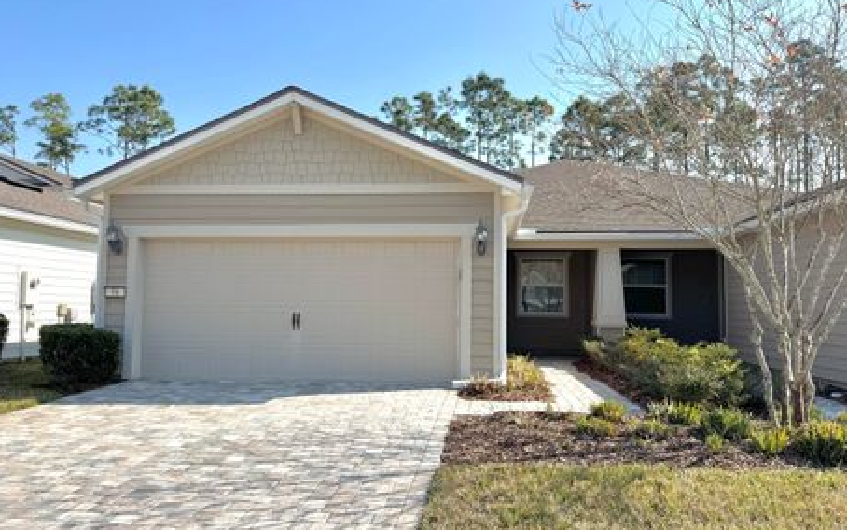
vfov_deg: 44.6
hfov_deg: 66.5
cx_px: 418
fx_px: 646
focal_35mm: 28
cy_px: 262
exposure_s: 1/4608
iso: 80
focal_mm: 6.76
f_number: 1.78
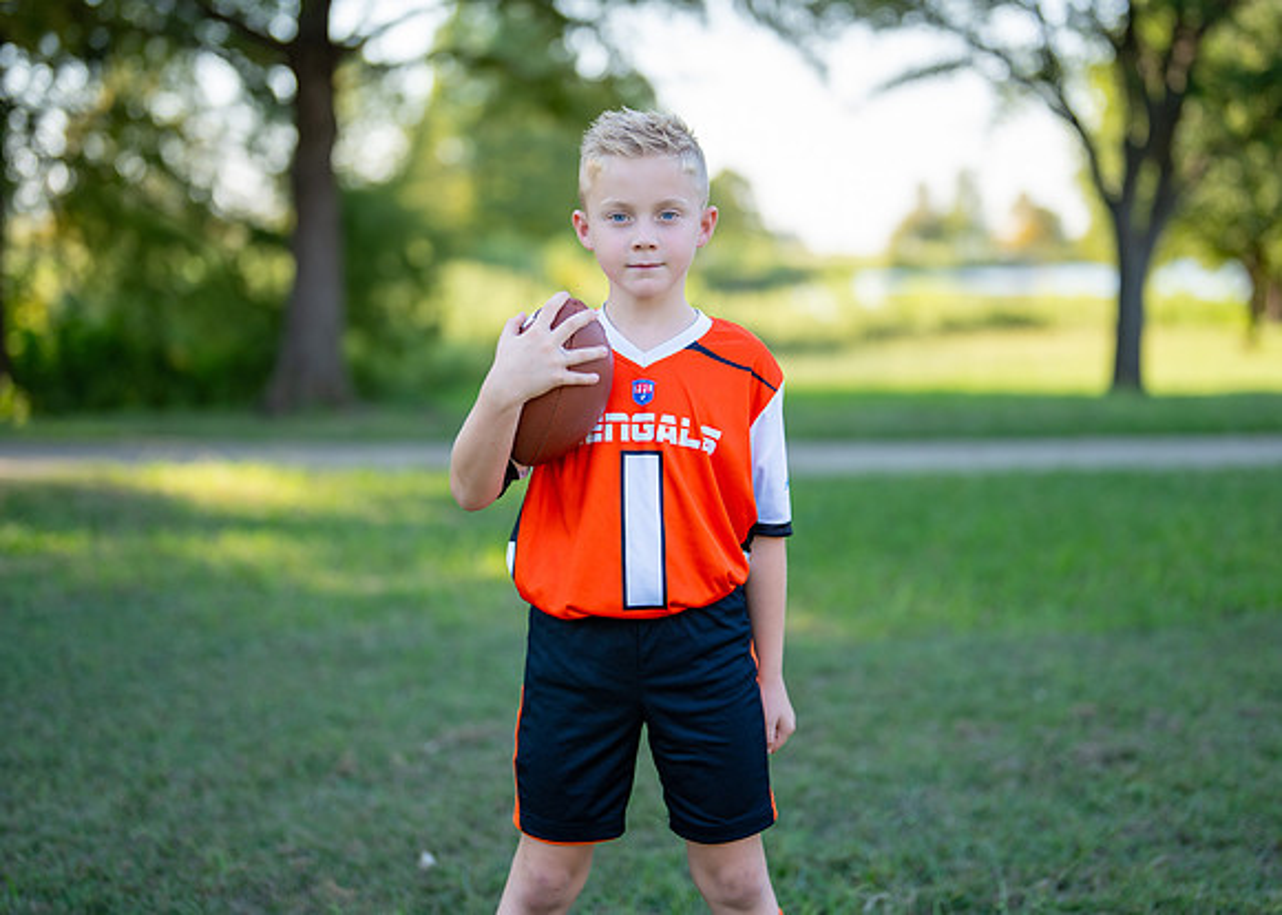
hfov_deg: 32.8
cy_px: 399
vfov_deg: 23.7
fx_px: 2176
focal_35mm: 60
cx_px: 660
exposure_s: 1/1600
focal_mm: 50
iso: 100
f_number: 1.2
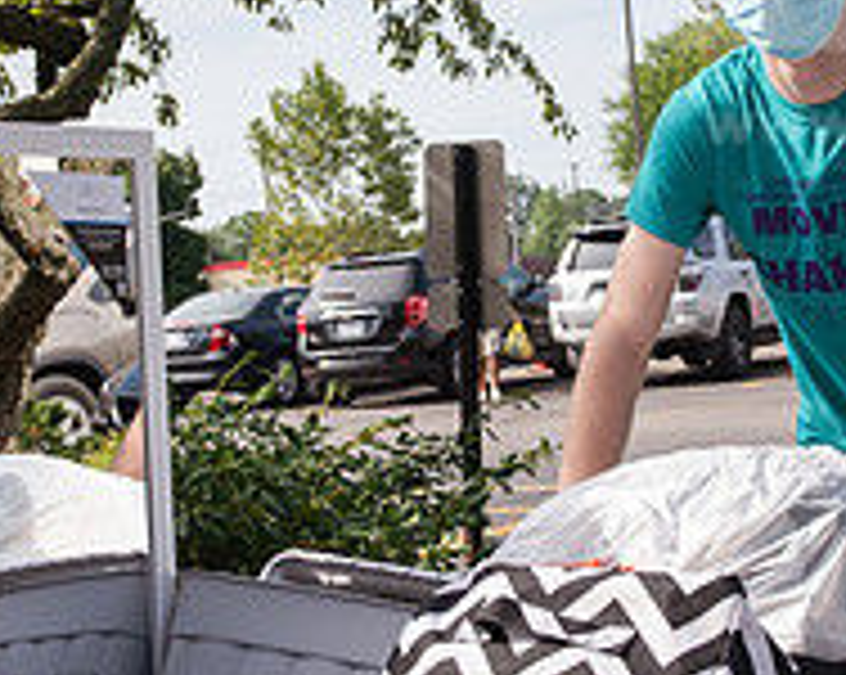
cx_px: 500
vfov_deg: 17.0
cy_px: 218
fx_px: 2251
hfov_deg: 21.3
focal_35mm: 90
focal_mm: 31
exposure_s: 1/500
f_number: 6.3
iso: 200
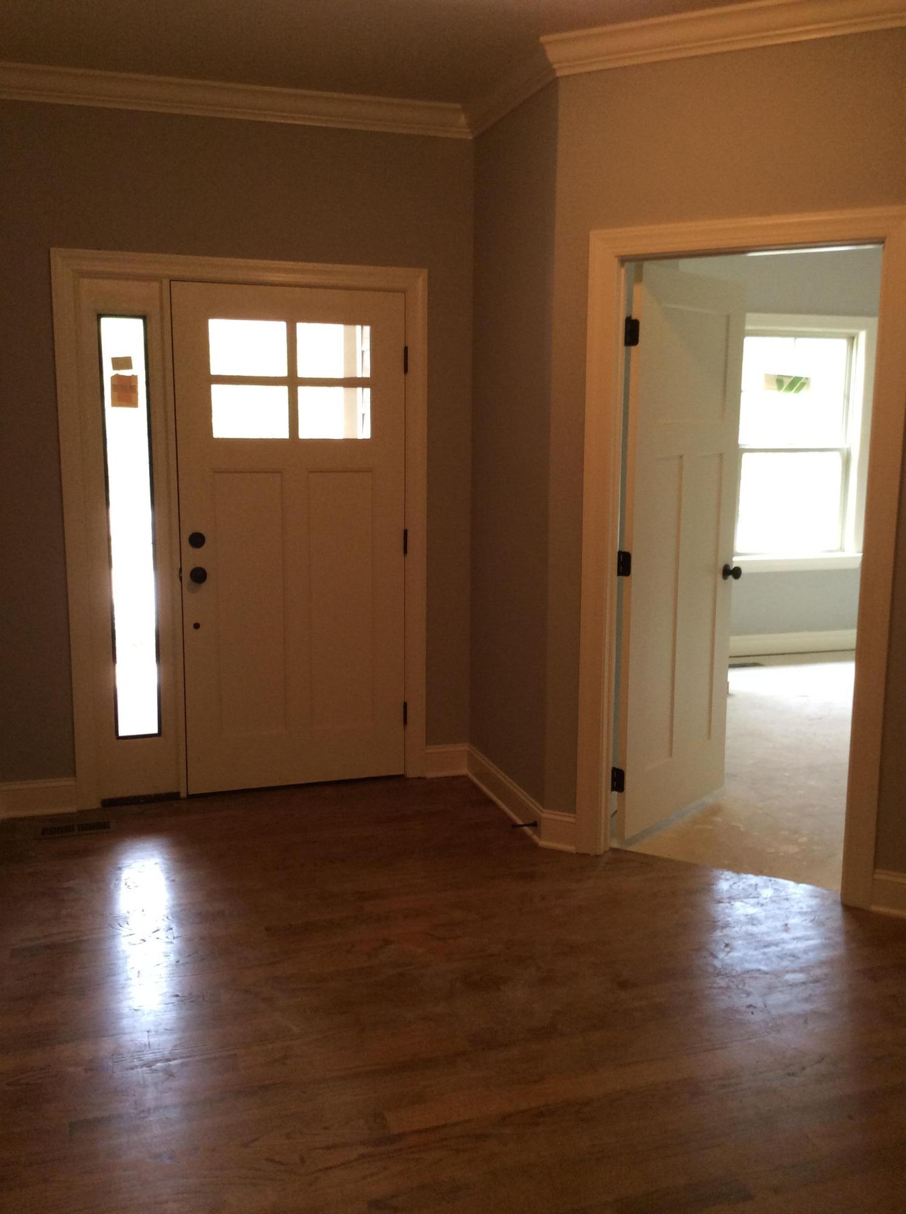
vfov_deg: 56.9
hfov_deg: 44.0
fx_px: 1120
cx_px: 453
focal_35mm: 32
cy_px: 607
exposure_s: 1/24
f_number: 2.4
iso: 80
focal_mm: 3.3
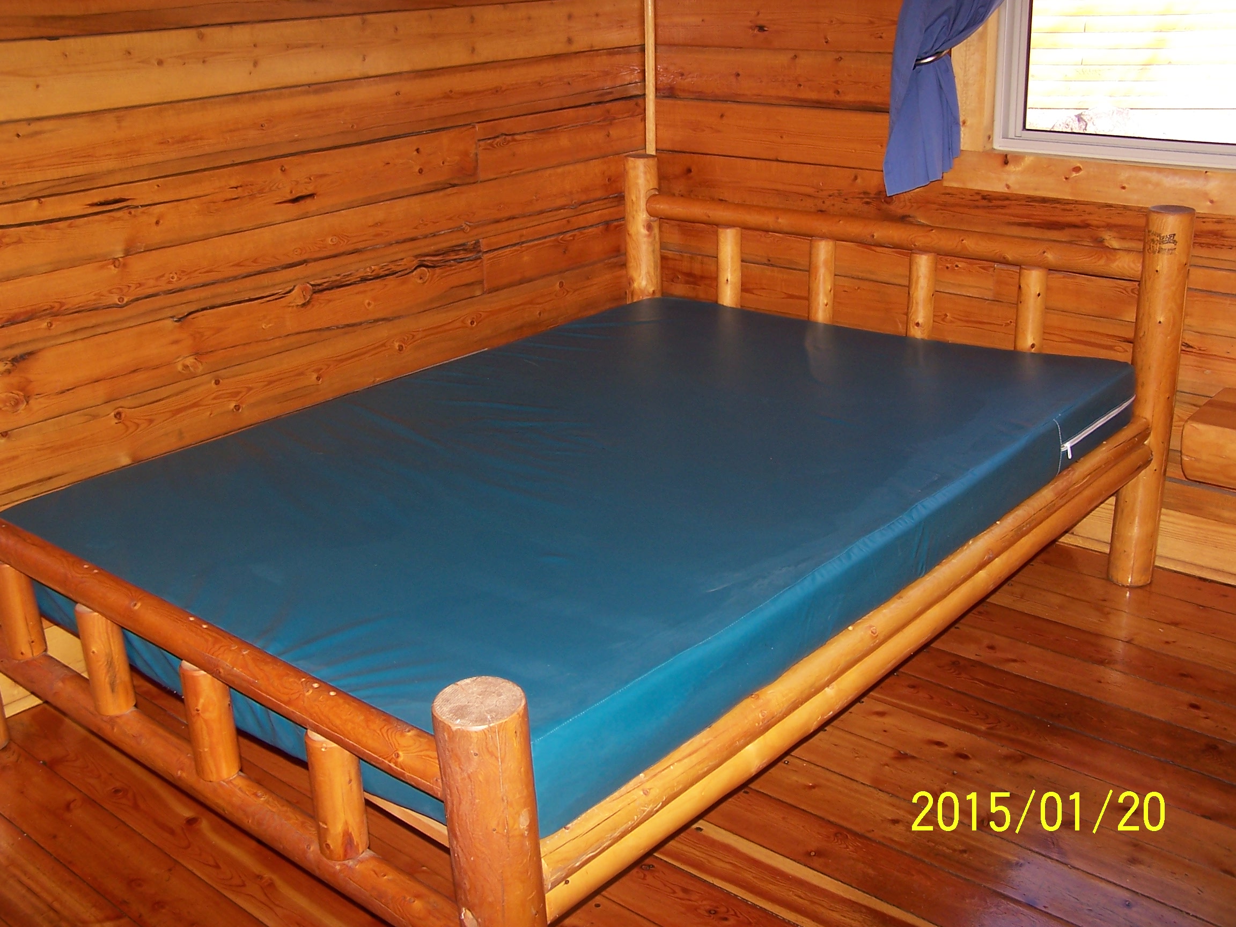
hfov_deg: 49.0
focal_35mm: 38
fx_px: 1357
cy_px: 464
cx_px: 618
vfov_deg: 37.7
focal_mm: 6.3
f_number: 2.8
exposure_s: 1/60
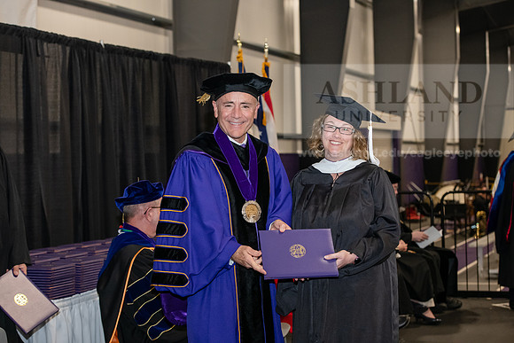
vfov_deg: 19.5
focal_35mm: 70
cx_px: 257
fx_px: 1000
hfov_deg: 28.8
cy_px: 172
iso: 2500
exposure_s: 1/200
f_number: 5
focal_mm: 70
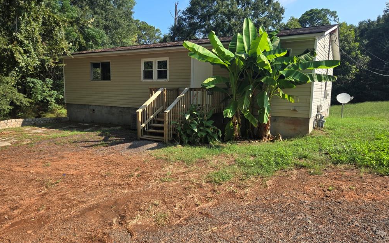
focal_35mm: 25
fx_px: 265
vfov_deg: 49.3
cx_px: 192
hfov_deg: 72.6
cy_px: 123
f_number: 1.8
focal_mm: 5.4
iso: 25
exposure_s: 1/960
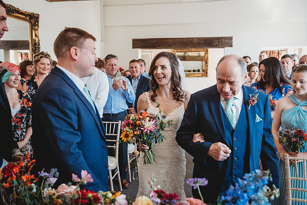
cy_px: 102
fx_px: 299
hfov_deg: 54.4
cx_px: 154
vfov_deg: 37.9
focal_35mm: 35
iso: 1000
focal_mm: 35
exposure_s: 1/125
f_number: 4
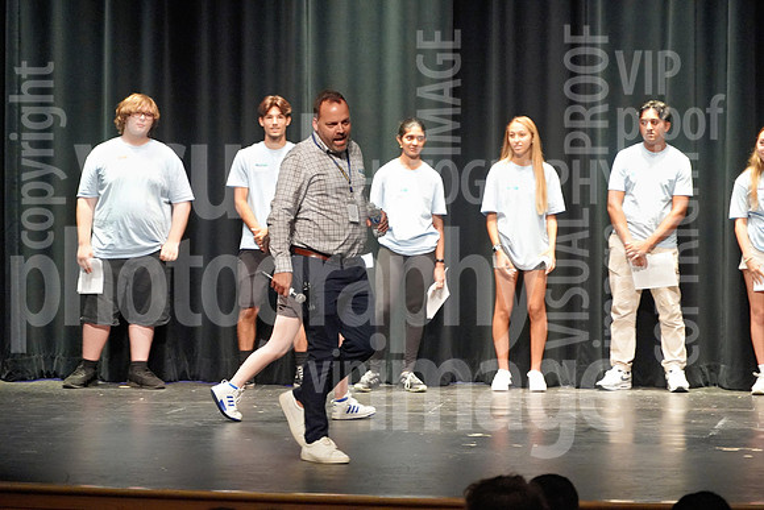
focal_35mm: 150
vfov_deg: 9.2
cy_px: 255
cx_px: 382
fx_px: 3184
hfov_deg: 13.7
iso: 5000
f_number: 5.6
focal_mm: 100
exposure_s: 1/160
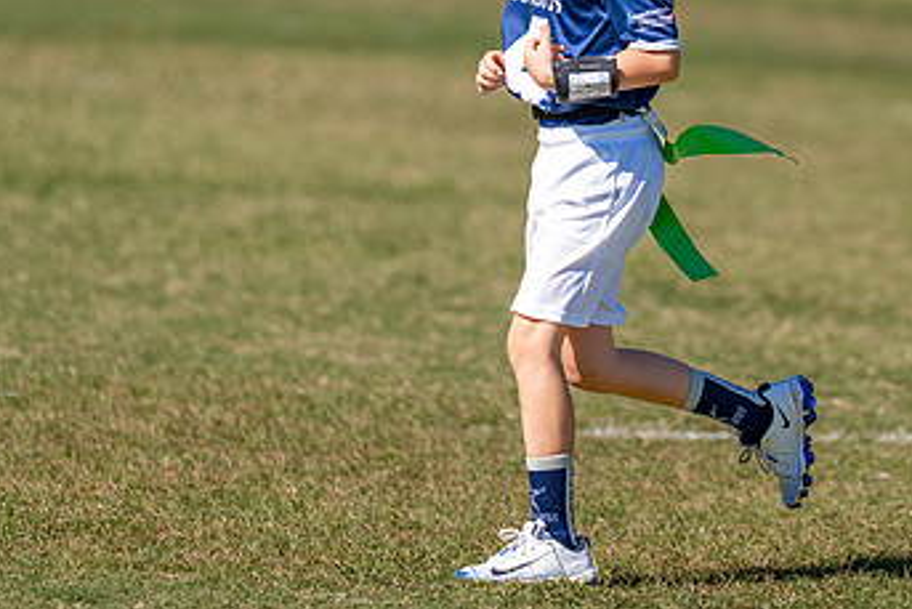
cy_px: 49
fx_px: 10745
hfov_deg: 4.9
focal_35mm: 424
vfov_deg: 3.2
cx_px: 640
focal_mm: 200
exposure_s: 1/3200
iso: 160
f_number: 2.8
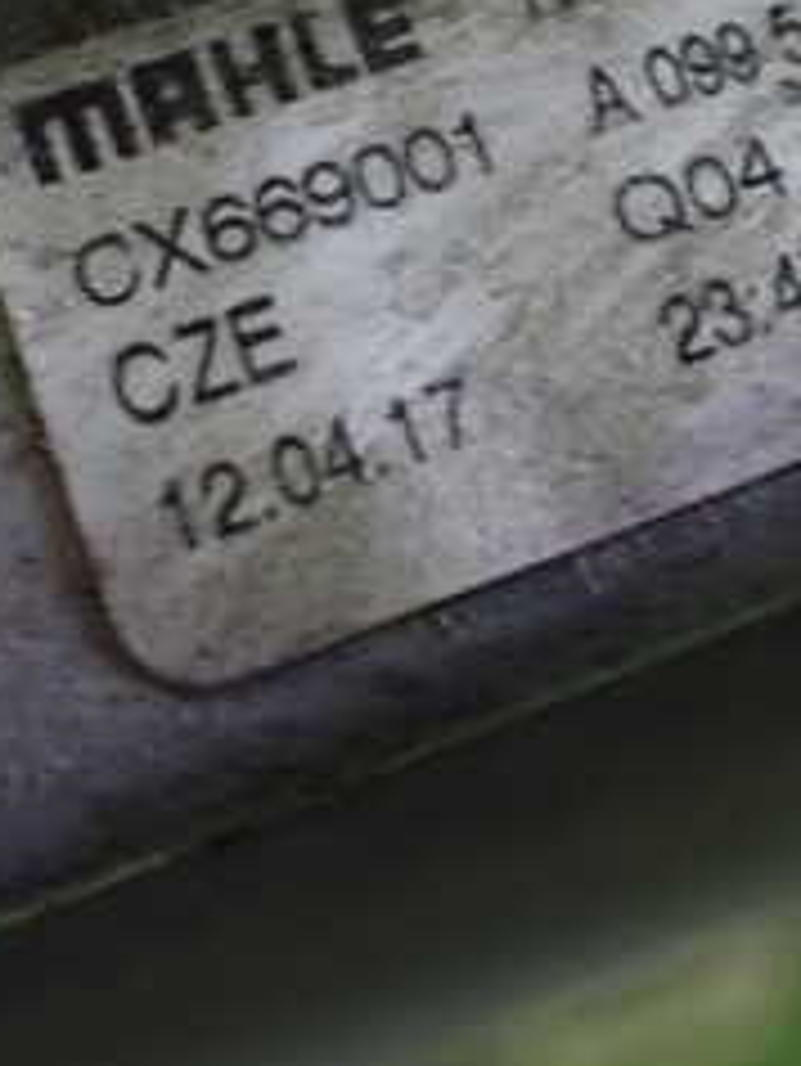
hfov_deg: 19.0
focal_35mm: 76
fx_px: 2343
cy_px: 202
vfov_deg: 25.2
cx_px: 747
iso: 800
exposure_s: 1/40
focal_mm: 5.4
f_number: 2.3
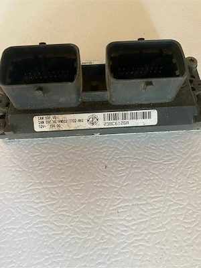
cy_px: 134
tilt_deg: -66.0
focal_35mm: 25
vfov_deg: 69.4
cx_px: 100
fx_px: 194
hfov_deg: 54.9
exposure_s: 1/60
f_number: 1.8
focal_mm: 4.25
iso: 400
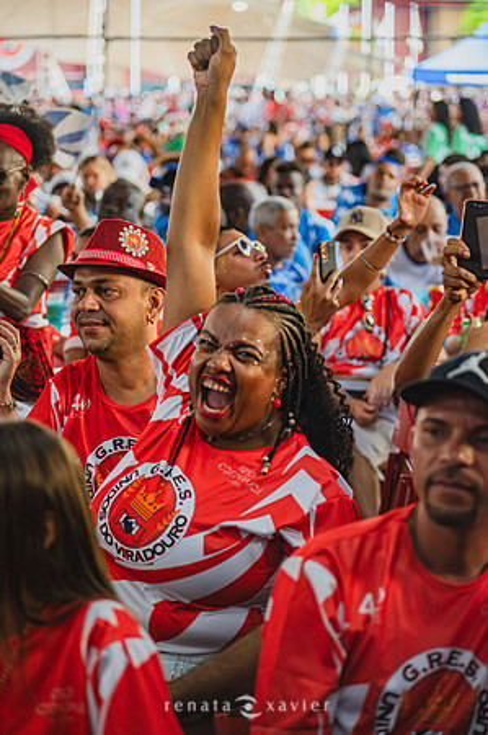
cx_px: 244
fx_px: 2486
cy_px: 368
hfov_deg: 11.2
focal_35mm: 122
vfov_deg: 16.8
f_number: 5
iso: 1600
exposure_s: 1/400
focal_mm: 122
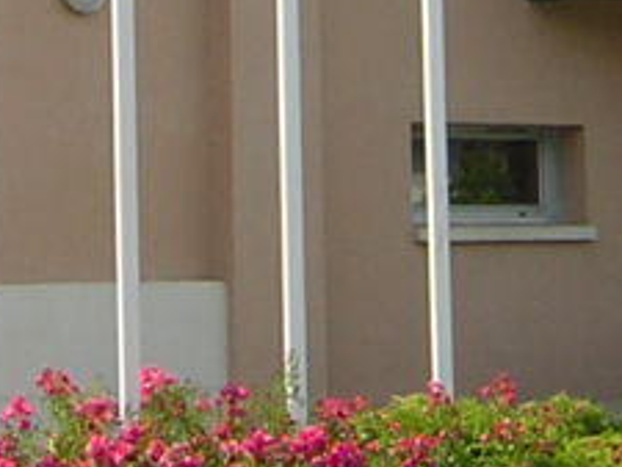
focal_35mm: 164
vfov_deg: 8.9
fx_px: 2948
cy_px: -141
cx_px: 268
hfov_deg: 12.0
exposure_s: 1/252
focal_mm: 4.7
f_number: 5.2
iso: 100
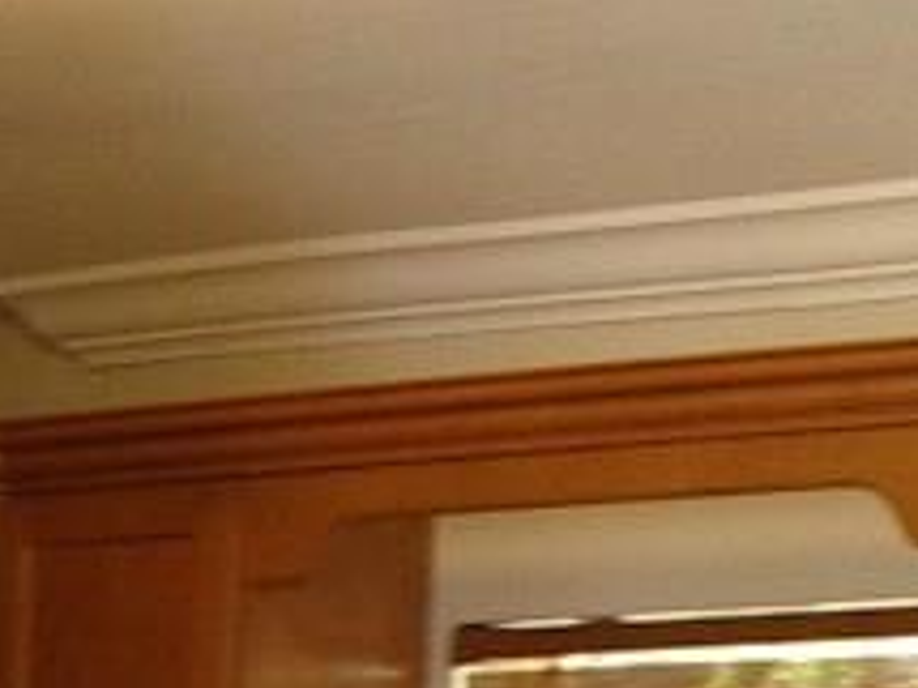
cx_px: 944
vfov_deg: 7.9
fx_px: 4797
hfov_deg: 10.8
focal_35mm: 181
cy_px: 1218
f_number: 2.6
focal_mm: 5.8
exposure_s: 1/30
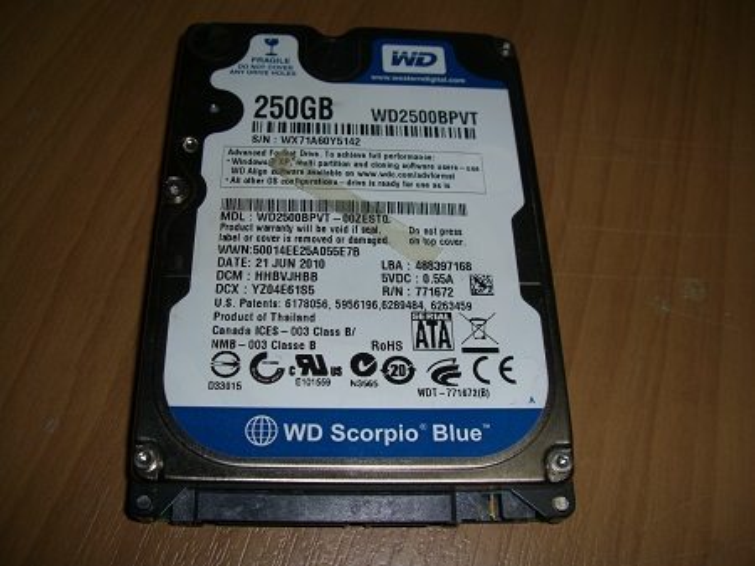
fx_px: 828
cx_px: 378
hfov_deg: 49.0
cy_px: 283
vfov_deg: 37.7
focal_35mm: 38
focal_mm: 7.9
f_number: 5.6
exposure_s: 1/30
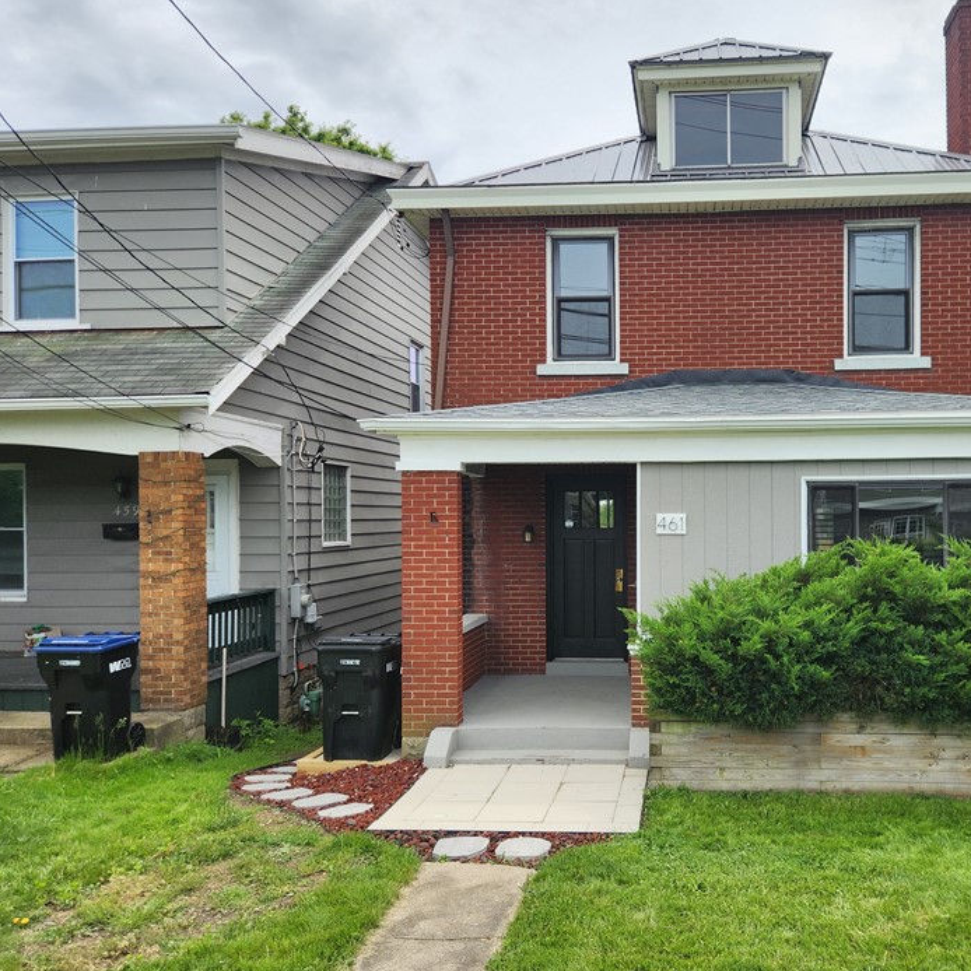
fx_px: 952
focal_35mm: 30
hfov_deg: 53.1
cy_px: 512
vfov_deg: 54.0
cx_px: 637
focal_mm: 5.4
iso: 20
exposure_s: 1/1402
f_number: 1.8
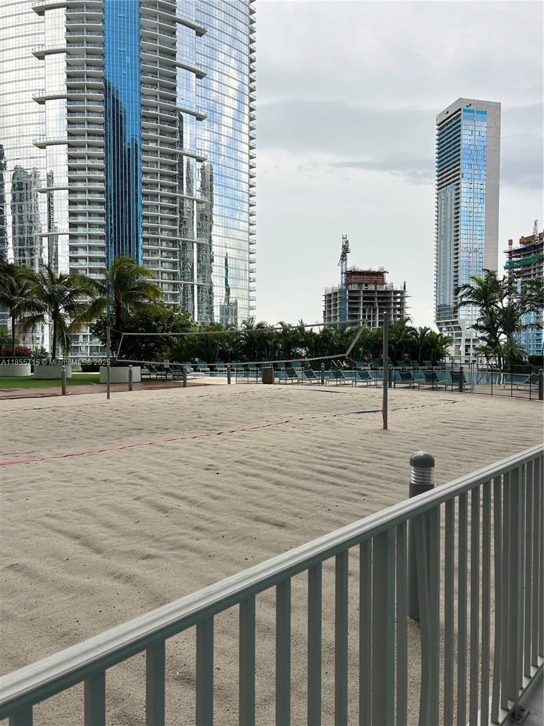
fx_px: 545
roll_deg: -0.1
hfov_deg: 53.1
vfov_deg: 67.3
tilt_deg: -3.3
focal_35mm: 26
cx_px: 272
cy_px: 363
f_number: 1.5
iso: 50
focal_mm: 5.7
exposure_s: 1/597
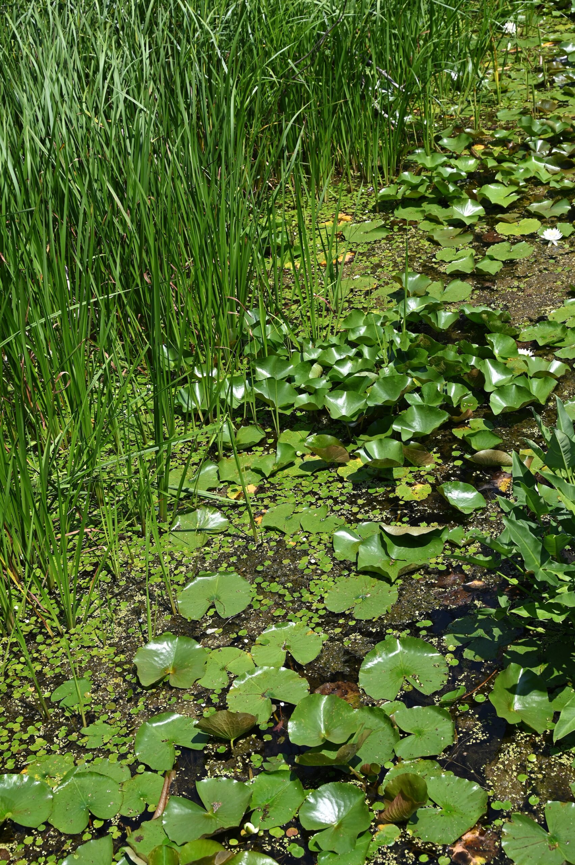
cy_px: 432
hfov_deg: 26.4
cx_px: 288
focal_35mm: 51
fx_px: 1224
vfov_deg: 38.9
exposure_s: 1/320
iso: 100
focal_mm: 51
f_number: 6.3
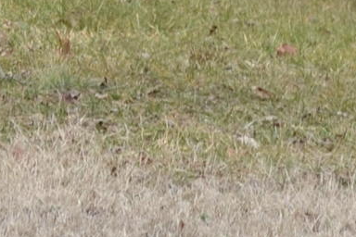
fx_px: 6377
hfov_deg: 3.2
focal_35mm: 645
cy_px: -247
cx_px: 270
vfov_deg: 2.1
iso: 100
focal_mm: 55
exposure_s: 1/160
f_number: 6.3
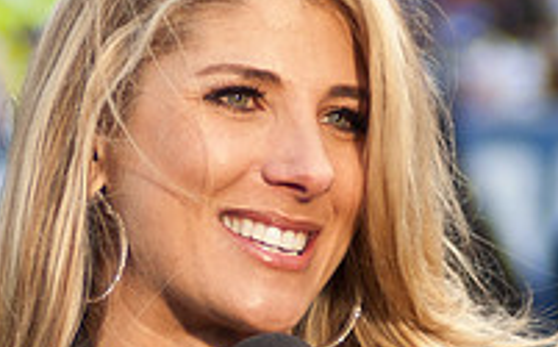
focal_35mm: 547
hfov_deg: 3.8
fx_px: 8307
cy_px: 376
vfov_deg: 2.4
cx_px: 207
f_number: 4.5
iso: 320
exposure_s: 1/320
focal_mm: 112
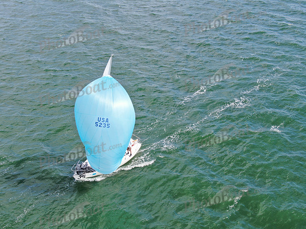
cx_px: 153
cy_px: 114
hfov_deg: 39.7
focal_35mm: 48
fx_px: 424
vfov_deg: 30.3
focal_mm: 8.6
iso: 100
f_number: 3.8
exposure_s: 1/400
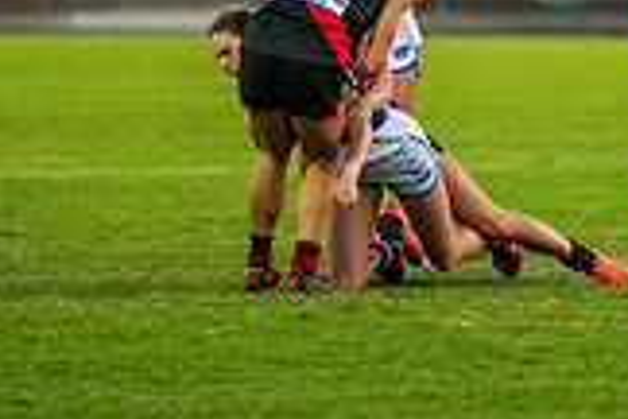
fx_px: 12524
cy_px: -33
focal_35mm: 718
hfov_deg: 2.9
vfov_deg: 1.9
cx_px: 438
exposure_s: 1/1000
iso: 1600
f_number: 2.8
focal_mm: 200
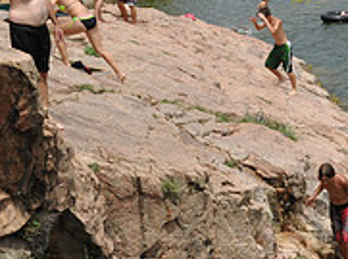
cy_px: -16
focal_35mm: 111
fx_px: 1114
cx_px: 179
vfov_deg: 13.1
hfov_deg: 17.8
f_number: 8
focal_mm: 24
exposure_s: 1/640
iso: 200
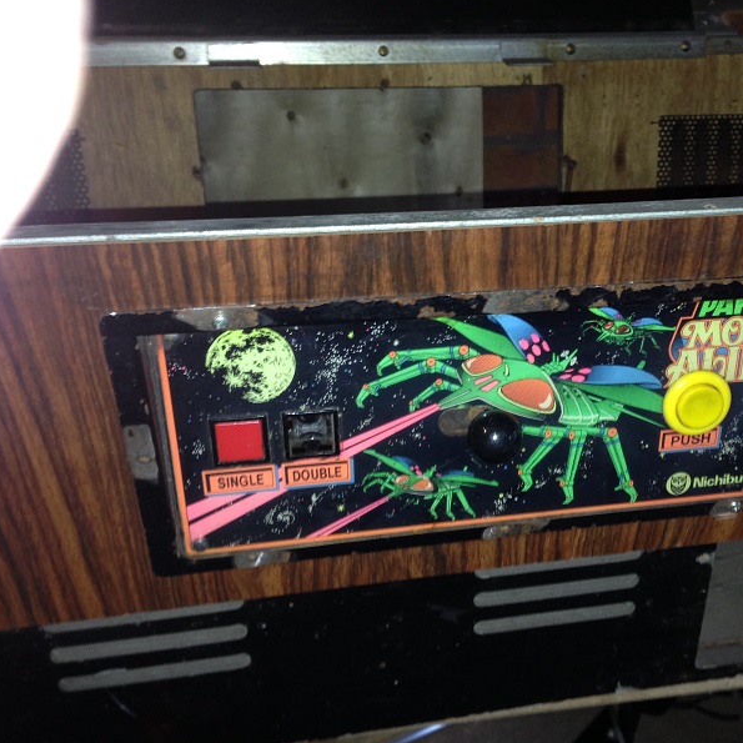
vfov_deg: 41.9
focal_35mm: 40
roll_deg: -0.2
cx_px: 483
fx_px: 971
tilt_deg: -27.0
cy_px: 377
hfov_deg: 41.4
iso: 80
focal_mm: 4.12
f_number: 2.4
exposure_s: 1/16
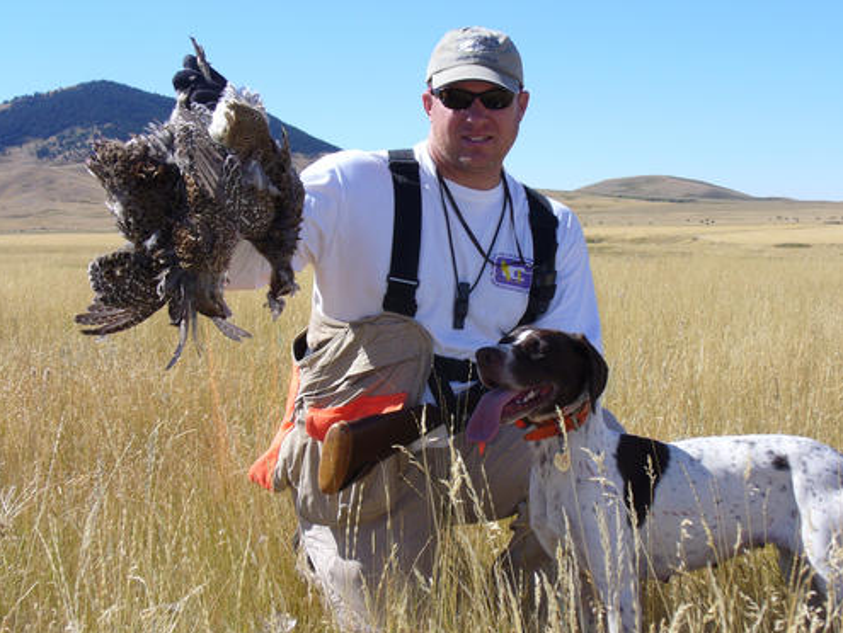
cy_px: 325
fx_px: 1511
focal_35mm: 62
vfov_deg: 23.7
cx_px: 417
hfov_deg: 31.2
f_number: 6.2
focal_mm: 9.9
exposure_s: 1/250
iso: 80
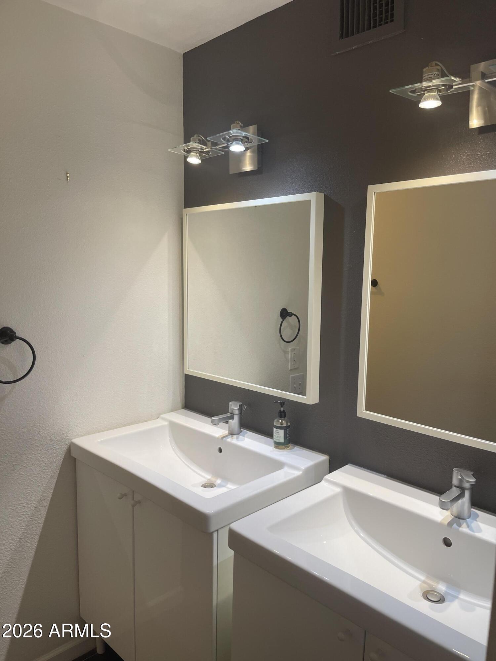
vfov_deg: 69.4
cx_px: 248
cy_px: 330
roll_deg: -1.8
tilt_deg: -7.1
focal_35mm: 25
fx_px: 478
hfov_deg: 54.9
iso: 64
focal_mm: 5.1
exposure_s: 1/120
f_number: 1.6
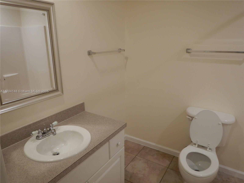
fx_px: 169
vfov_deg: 56.8
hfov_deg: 71.6
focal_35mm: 24
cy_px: 92
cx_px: 122
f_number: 2.8
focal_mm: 4.3
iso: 160
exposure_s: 1/30
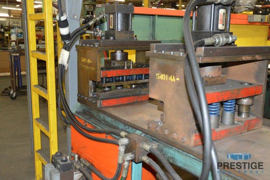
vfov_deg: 33.0
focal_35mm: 40
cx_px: 135
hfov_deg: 48.0
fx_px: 303
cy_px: 90
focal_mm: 27
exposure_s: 1/60
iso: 1100
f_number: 3.8
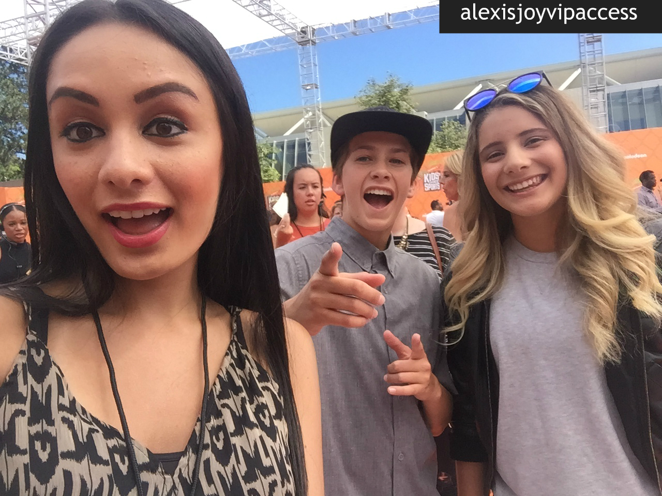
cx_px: 331
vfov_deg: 45.4
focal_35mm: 31
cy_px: 248
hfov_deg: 58.4
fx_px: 593
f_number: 2.2
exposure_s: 1/683
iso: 32
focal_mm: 2.65
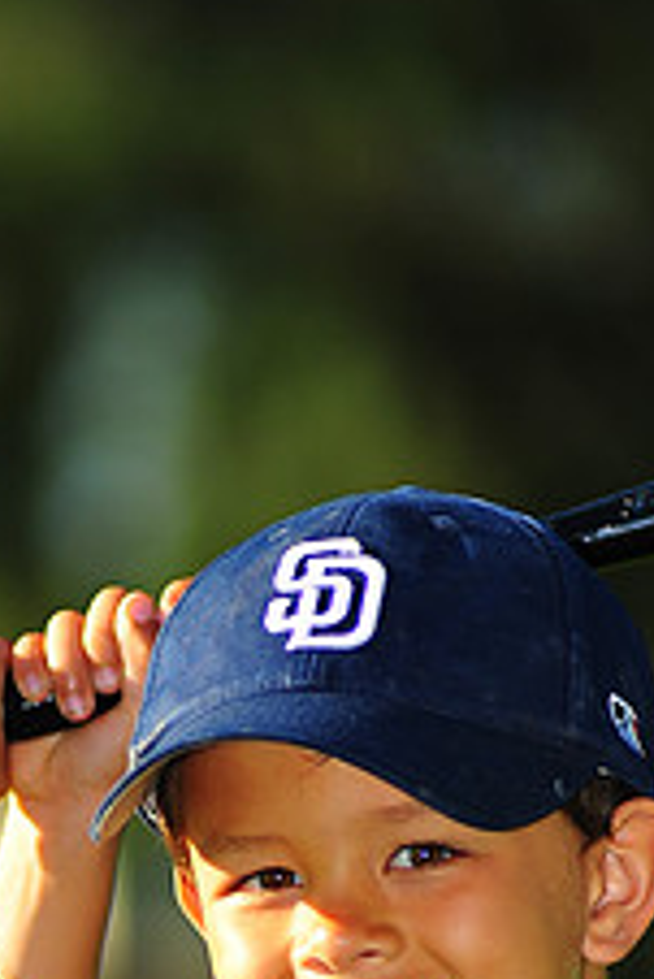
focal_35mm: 461
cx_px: 325
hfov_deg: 3.0
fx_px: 12542
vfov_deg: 4.5
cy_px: 1122
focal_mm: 180
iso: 200
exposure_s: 1/1600
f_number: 3.5
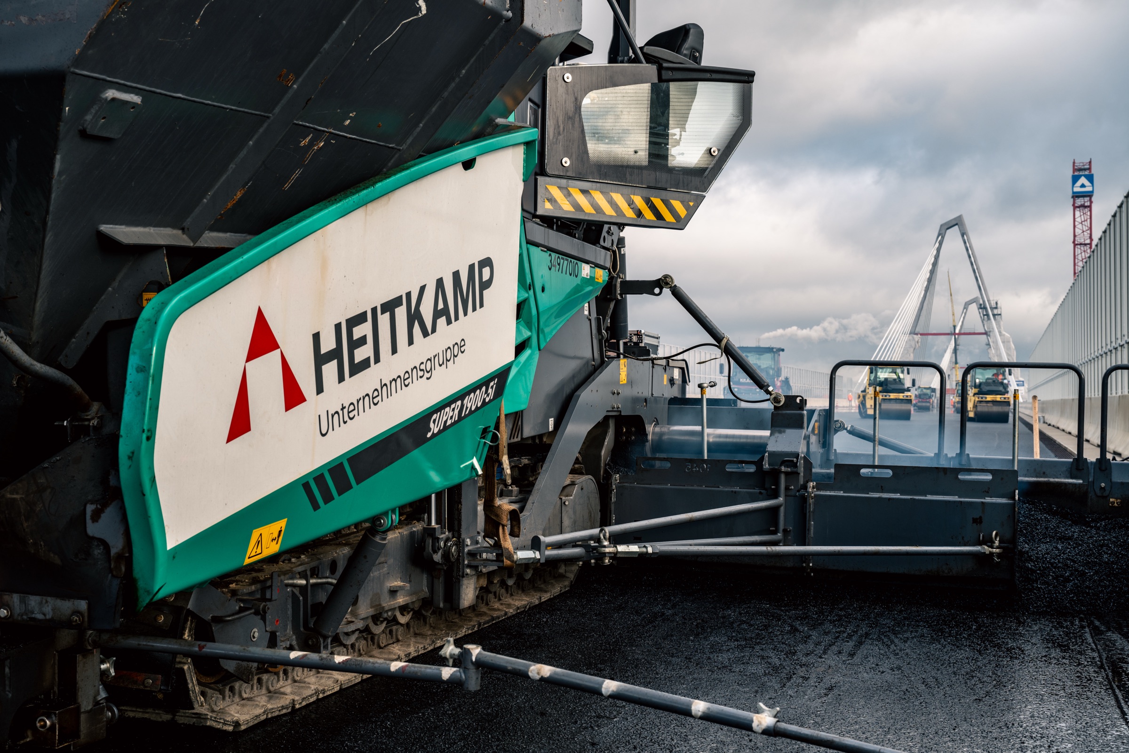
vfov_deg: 31.9
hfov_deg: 46.4
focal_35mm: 42
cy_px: 376
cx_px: 564
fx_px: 1317
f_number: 8
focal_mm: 42
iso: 125
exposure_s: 1/80
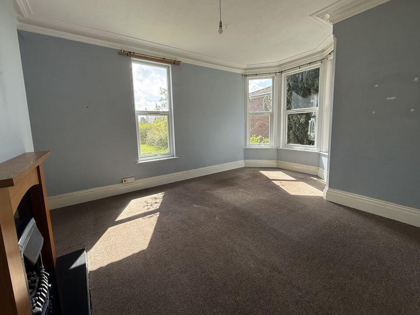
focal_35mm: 15
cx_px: 210
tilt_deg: -6.2
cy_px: 147
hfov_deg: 98.2
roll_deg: +1.8
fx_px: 182
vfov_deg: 81.6
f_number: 2.2
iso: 50
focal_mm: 2.22
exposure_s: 1/195
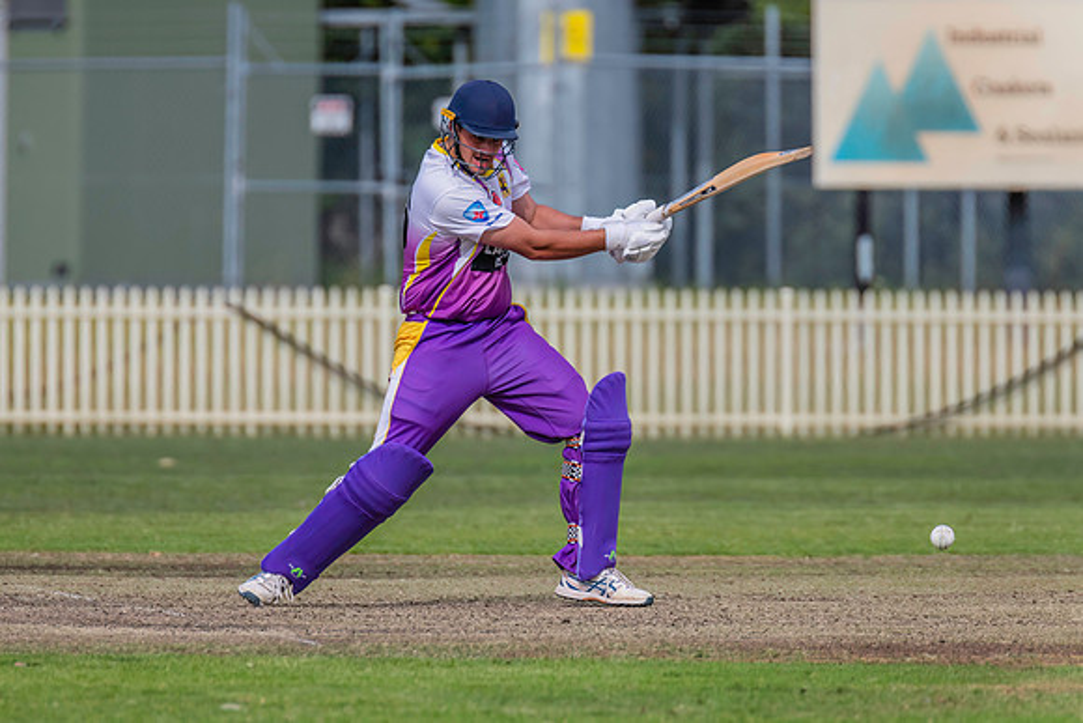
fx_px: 19801
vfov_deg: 2.1
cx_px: 489
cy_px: 353
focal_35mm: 658
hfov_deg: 3.1
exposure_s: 1/2500
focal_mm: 600
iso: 800
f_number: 7.1
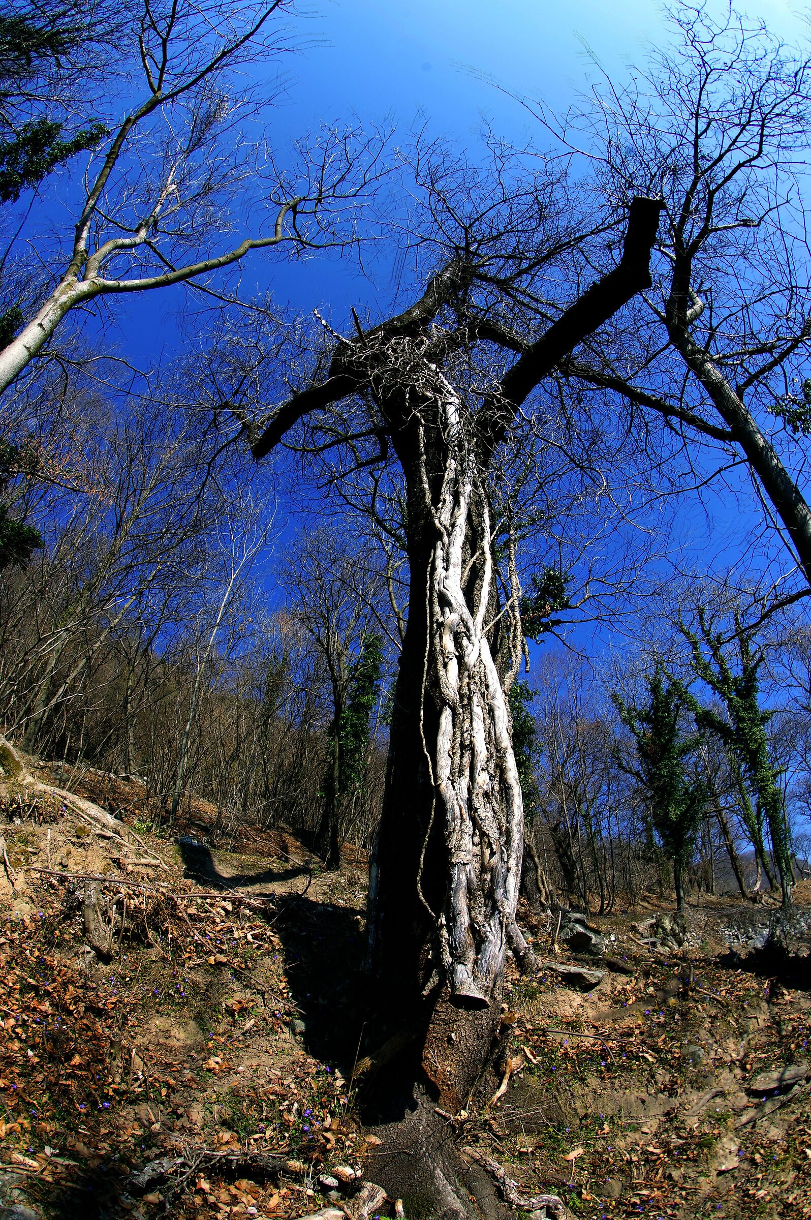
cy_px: 610
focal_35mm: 15
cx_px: 406
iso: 200
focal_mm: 10
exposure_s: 1/60
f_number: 14
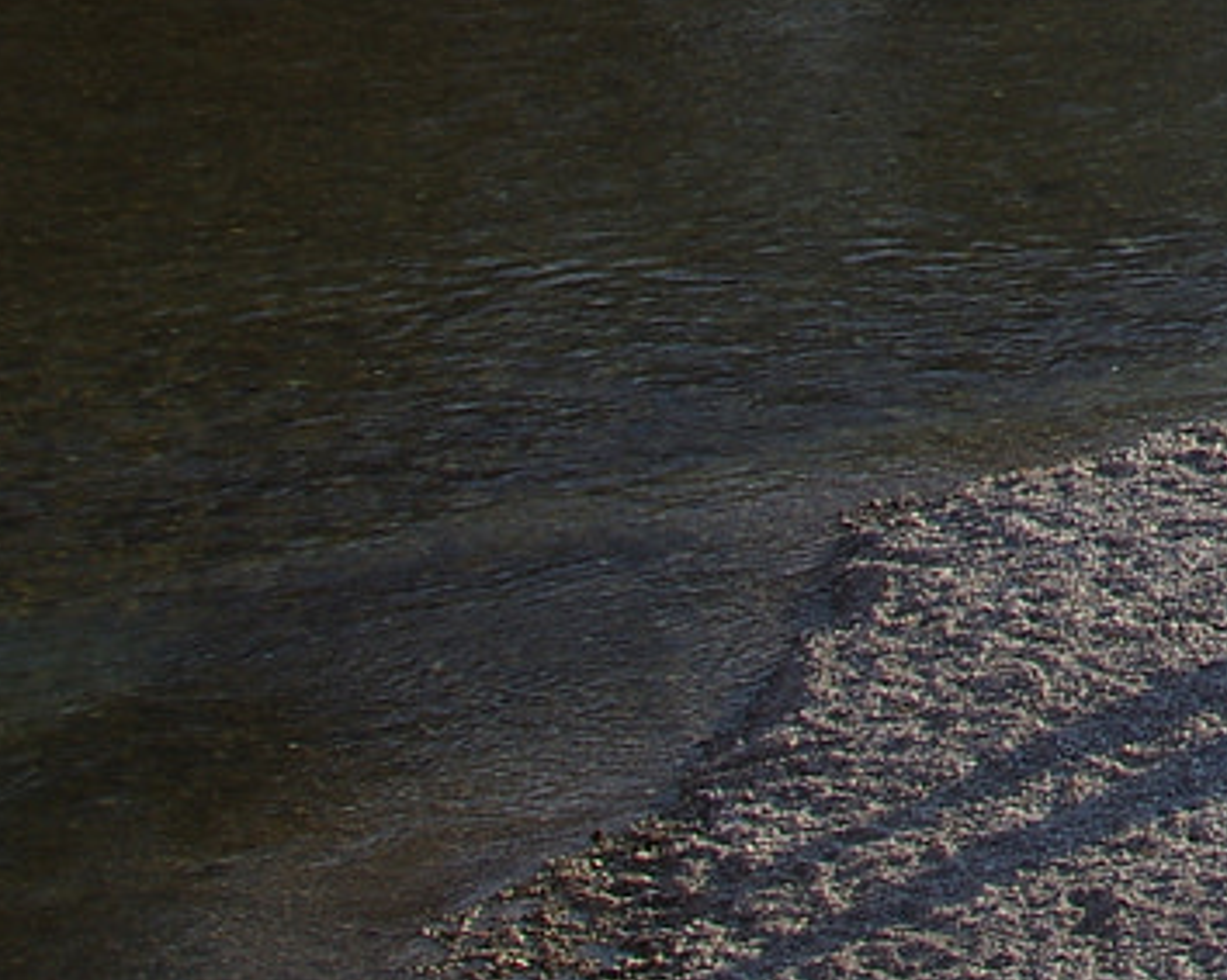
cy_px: -1035
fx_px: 7079
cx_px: 2884
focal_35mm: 195
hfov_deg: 9.0
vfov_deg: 7.6
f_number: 10
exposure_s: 1/100
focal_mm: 24
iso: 100
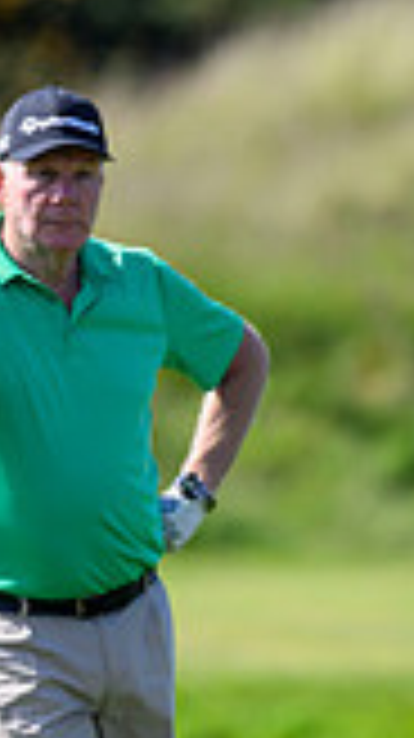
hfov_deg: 0.8
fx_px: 29002
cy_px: 641
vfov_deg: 1.5
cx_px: 1080
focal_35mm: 1483
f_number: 4.5
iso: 500
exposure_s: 1/2500
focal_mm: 400
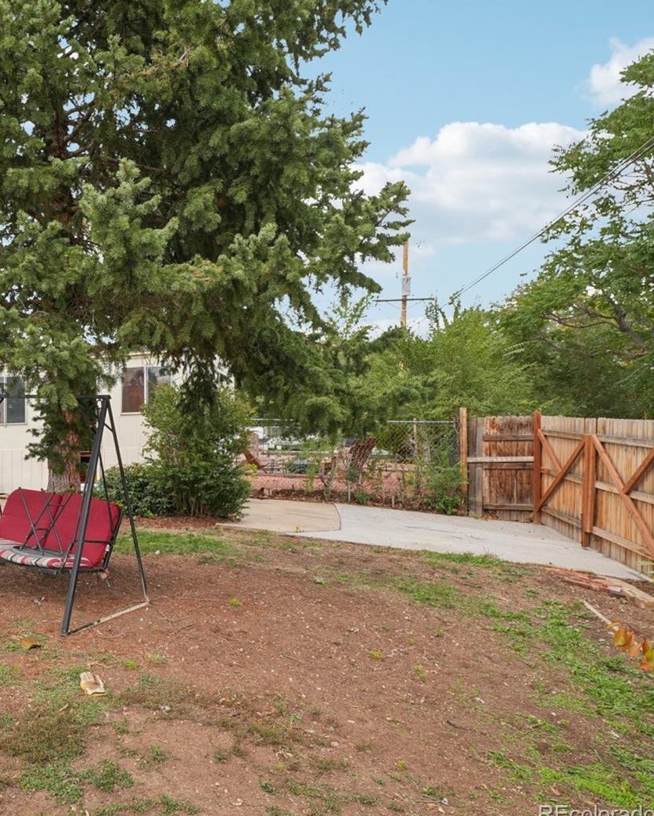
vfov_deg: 70.9
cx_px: 39
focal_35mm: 24
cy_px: 413
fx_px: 574
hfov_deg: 50.9
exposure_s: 1/90
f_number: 8
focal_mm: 11
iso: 100
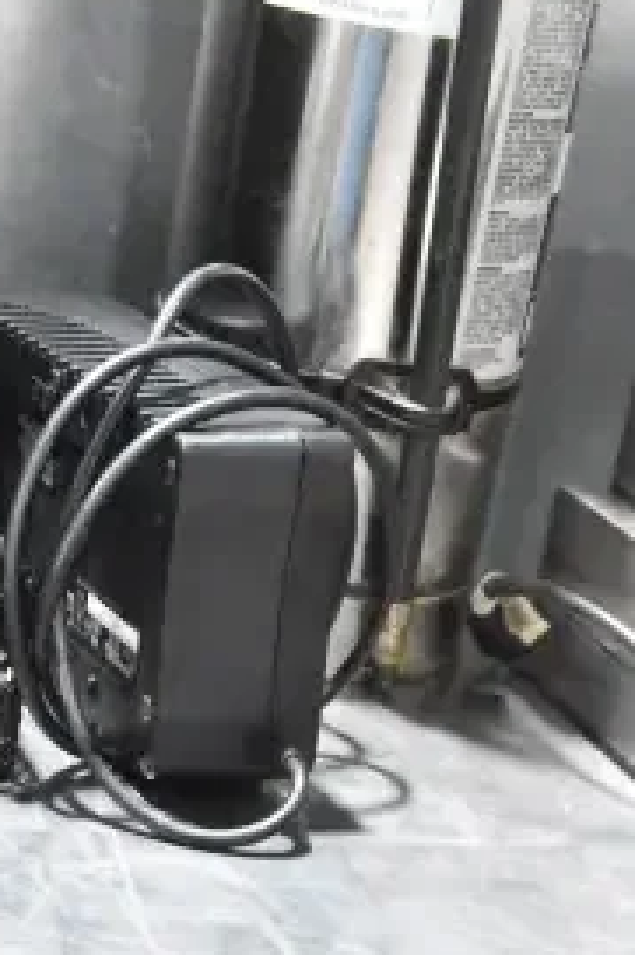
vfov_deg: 17.5
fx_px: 2675
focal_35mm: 101
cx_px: 119
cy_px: 1557
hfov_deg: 13.5
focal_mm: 20
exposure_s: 1/125
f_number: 5.6
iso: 6400
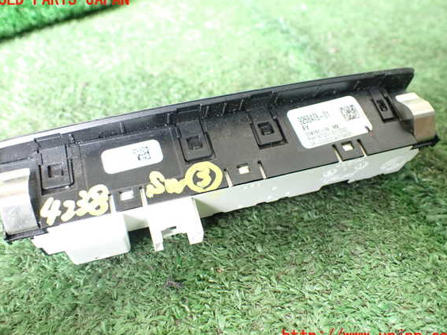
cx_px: 223
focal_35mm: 32
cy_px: 168
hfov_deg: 56.8
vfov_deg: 44.1
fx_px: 413
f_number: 2.3
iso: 800
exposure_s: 1/125
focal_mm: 5.4
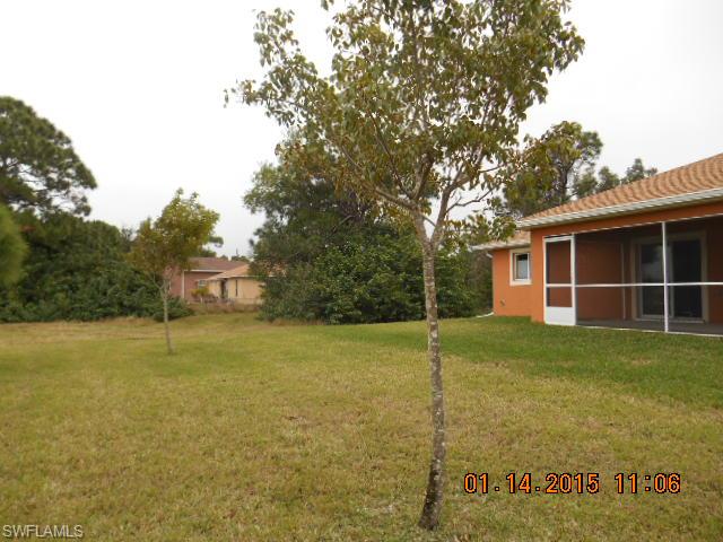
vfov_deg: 53.1
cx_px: 362
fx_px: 543
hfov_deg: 67.3
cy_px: 271
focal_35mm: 26
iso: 80
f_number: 3.4
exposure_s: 1/250
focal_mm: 4.7
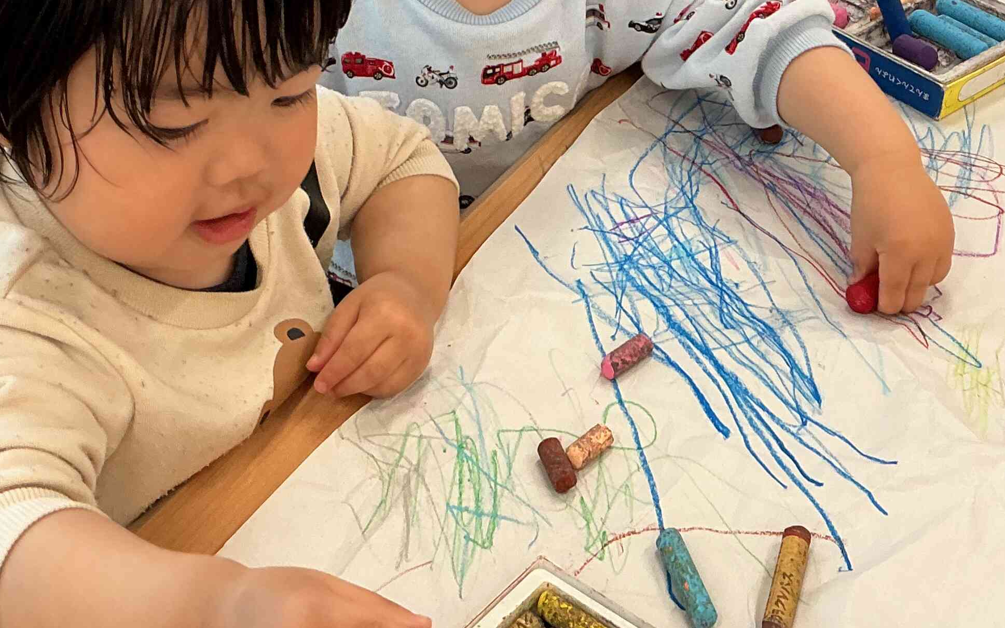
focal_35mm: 64
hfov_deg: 32.0
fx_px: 1753
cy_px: 119
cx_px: 556
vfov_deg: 20.1
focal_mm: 3
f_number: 1.8
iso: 50
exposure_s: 1/120
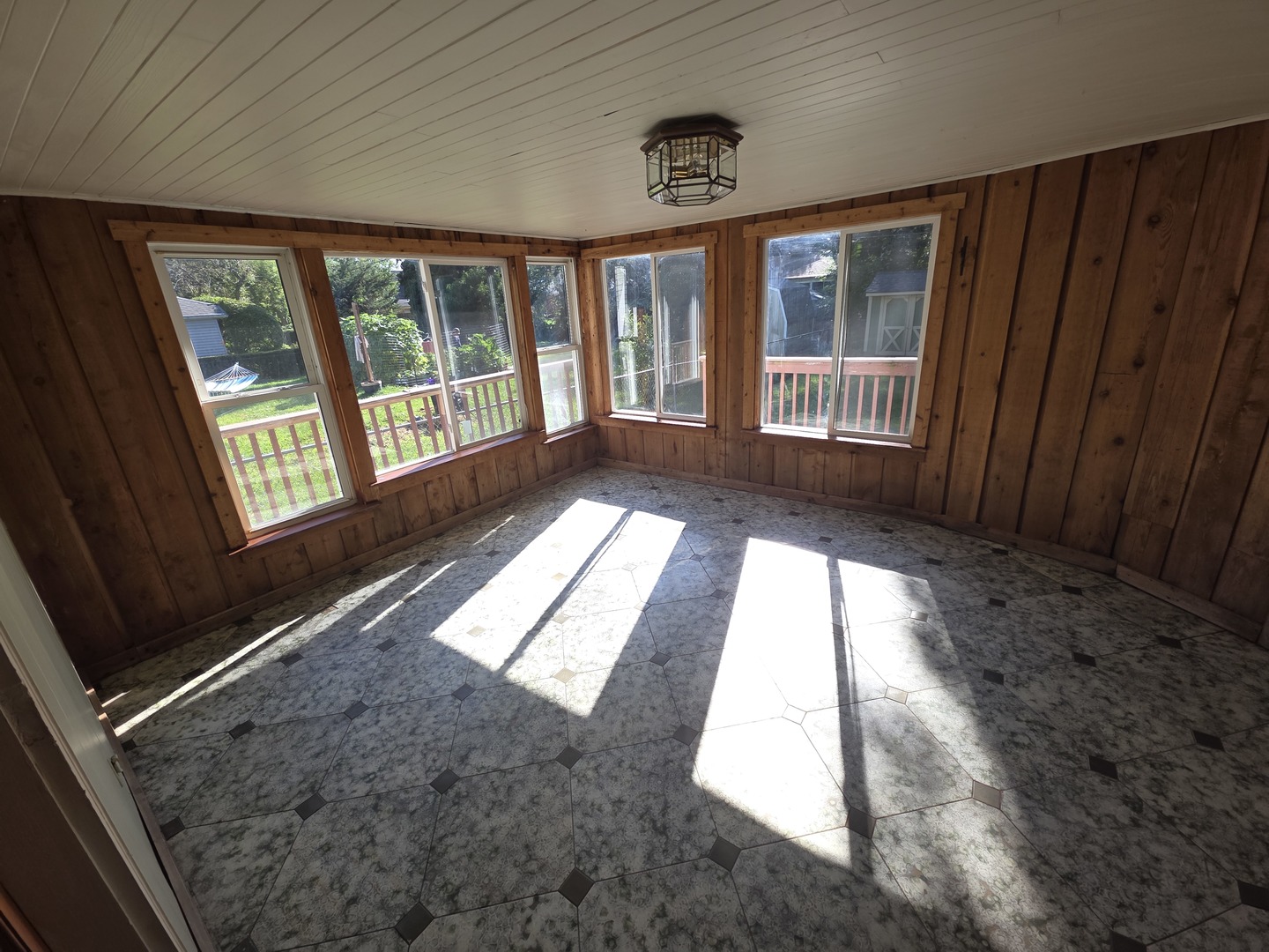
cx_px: 634
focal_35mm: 13
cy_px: 476
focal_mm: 2.2
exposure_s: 1/345
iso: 40
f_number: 1.9
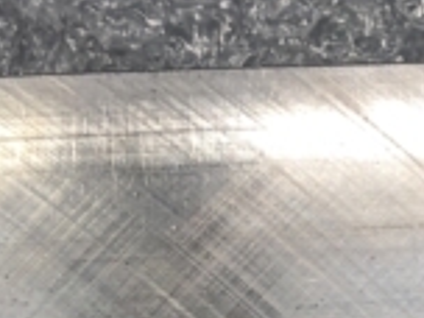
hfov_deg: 15.9
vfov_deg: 12.2
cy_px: 410
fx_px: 1445
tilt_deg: -67.4
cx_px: 536
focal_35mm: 118
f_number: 1.8
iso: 25
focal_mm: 3.99
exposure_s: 1/30
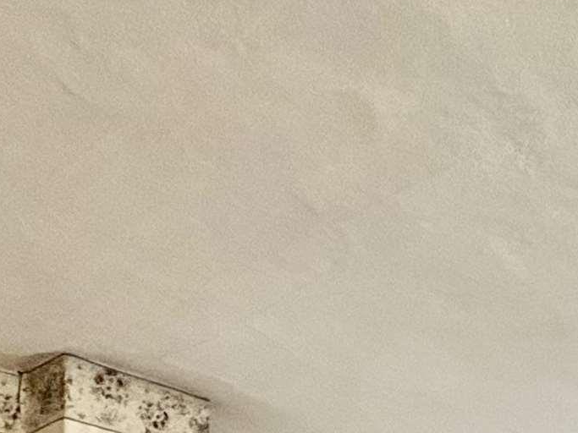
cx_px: 442
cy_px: 798
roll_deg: -0.2
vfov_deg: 18.1
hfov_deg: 30.2
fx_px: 1052
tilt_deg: +0.2
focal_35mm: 63
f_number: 2.2
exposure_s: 1/60
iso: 400
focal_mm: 2.22
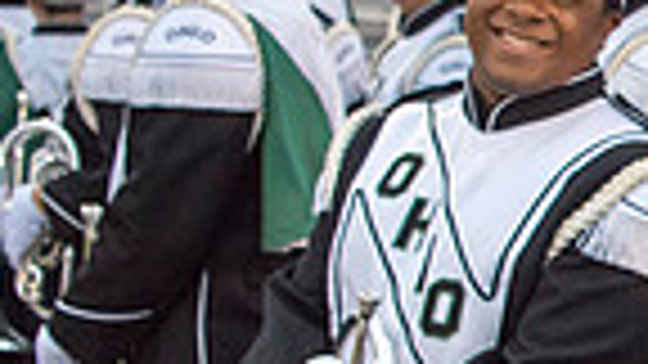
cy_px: 272
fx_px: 1735
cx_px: 1156
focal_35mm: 101
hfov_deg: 17.3
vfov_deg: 12.0
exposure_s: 1/800
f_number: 3.2
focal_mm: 24
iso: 2000
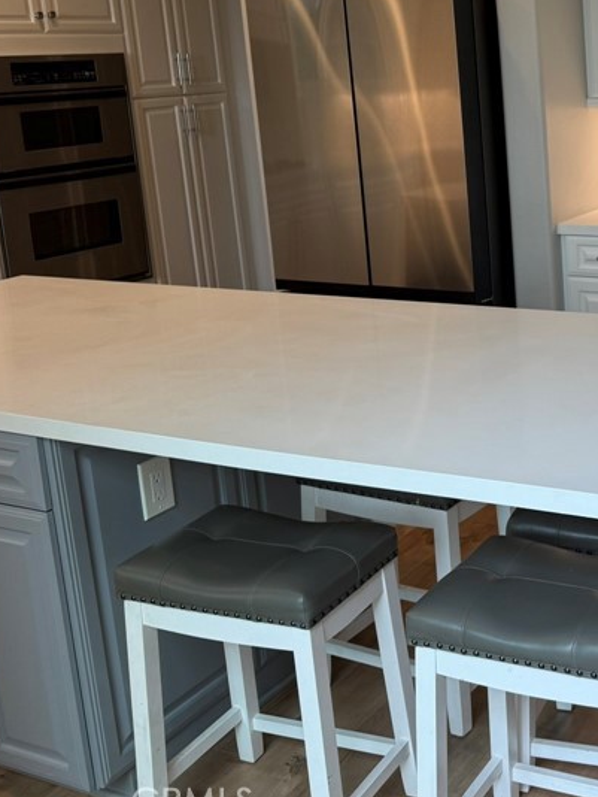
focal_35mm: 46
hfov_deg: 28.8
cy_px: 249
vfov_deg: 40.6
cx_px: 649
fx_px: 1059
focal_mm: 6.76
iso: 50
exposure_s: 1/120
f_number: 1.78
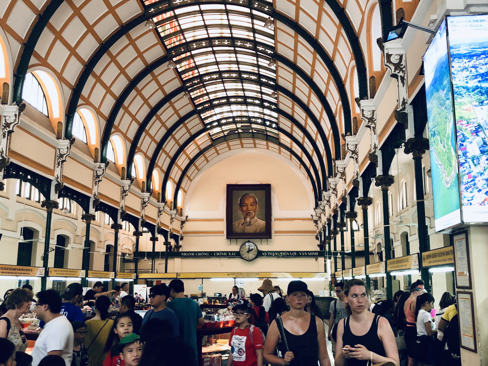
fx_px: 395
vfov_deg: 49.7
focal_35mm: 28
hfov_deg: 63.4
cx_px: 244
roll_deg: +1.9
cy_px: 183
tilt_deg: +10.2
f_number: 1.8
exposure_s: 1/20
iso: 32
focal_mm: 4
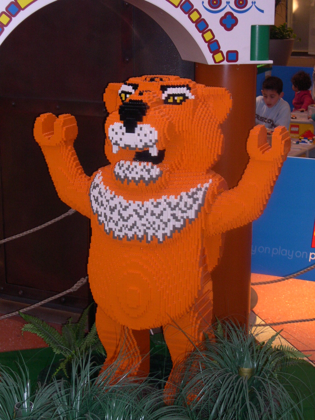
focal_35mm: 72
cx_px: 158
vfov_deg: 27.0
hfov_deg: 20.4
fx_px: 874
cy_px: 210
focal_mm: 15.3
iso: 229
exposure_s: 1/60
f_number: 3.8
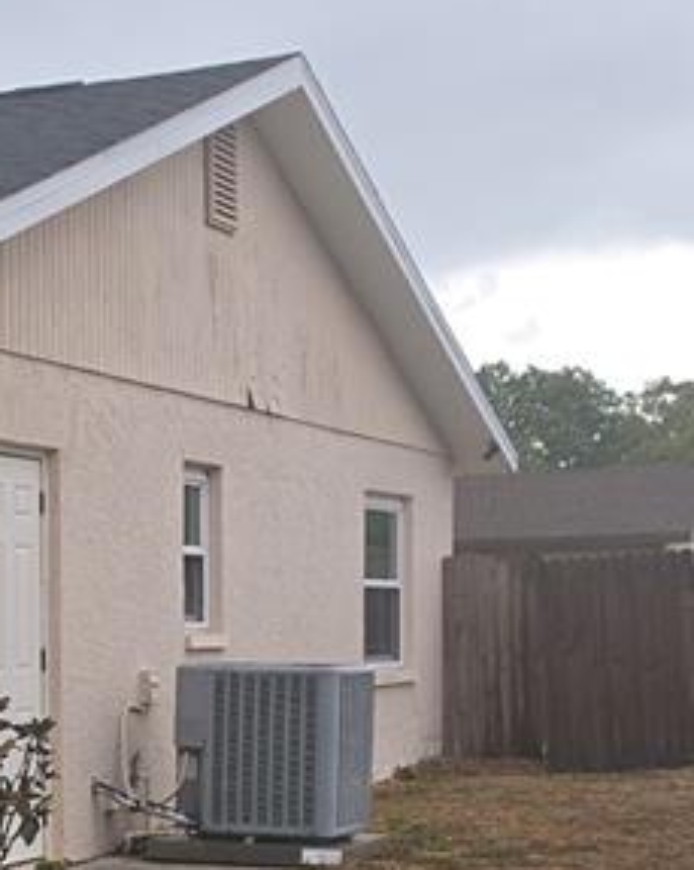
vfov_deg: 19.9
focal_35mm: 94
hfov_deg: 15.9
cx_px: -76
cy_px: 812
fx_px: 2417
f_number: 1.4
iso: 12
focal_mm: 6.5
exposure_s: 1/120
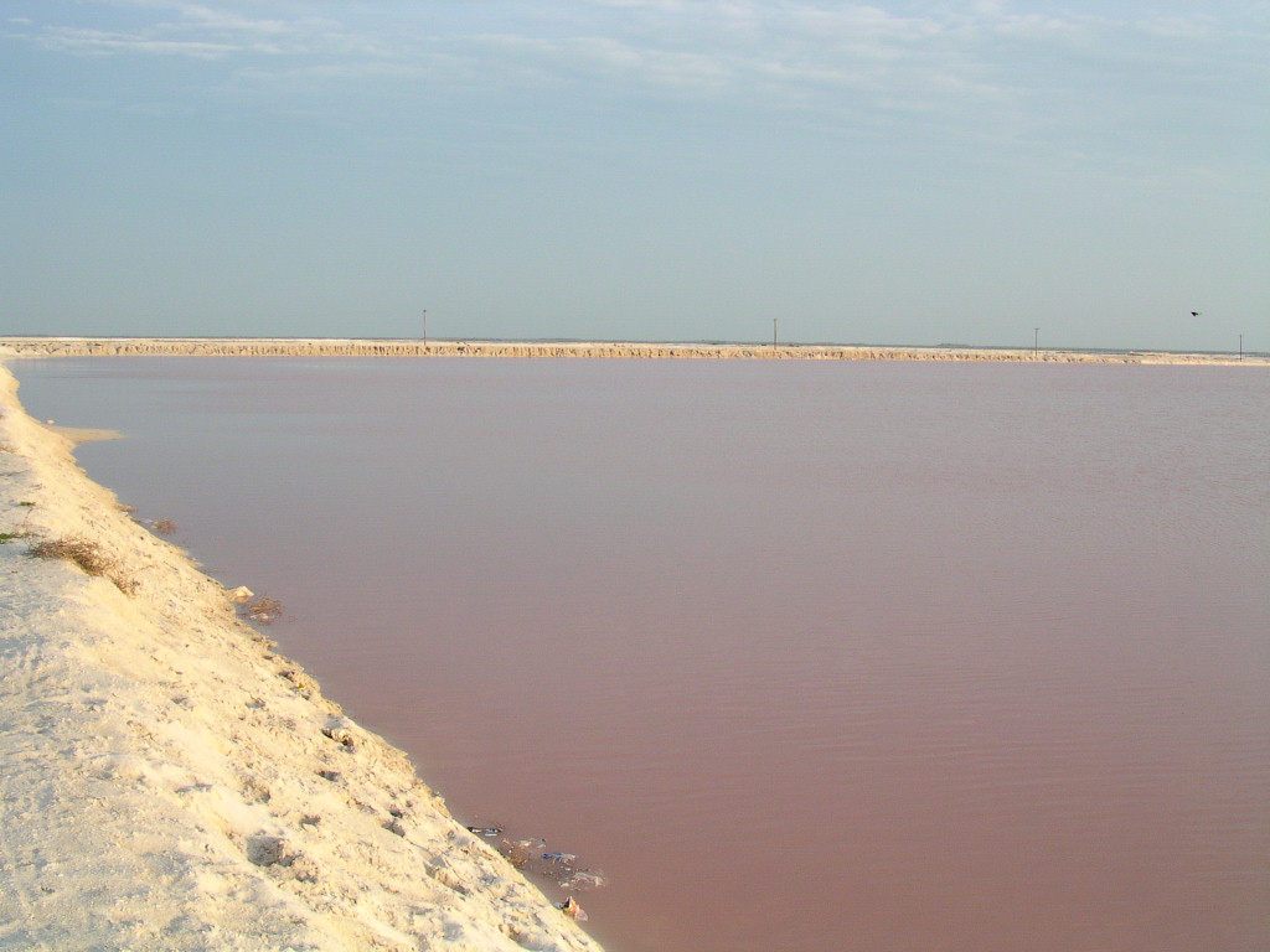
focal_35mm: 37
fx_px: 1357
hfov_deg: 50.1
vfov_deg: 38.7
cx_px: 635
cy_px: 476
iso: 100
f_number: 4.5
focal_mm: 5.6
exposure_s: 1/165
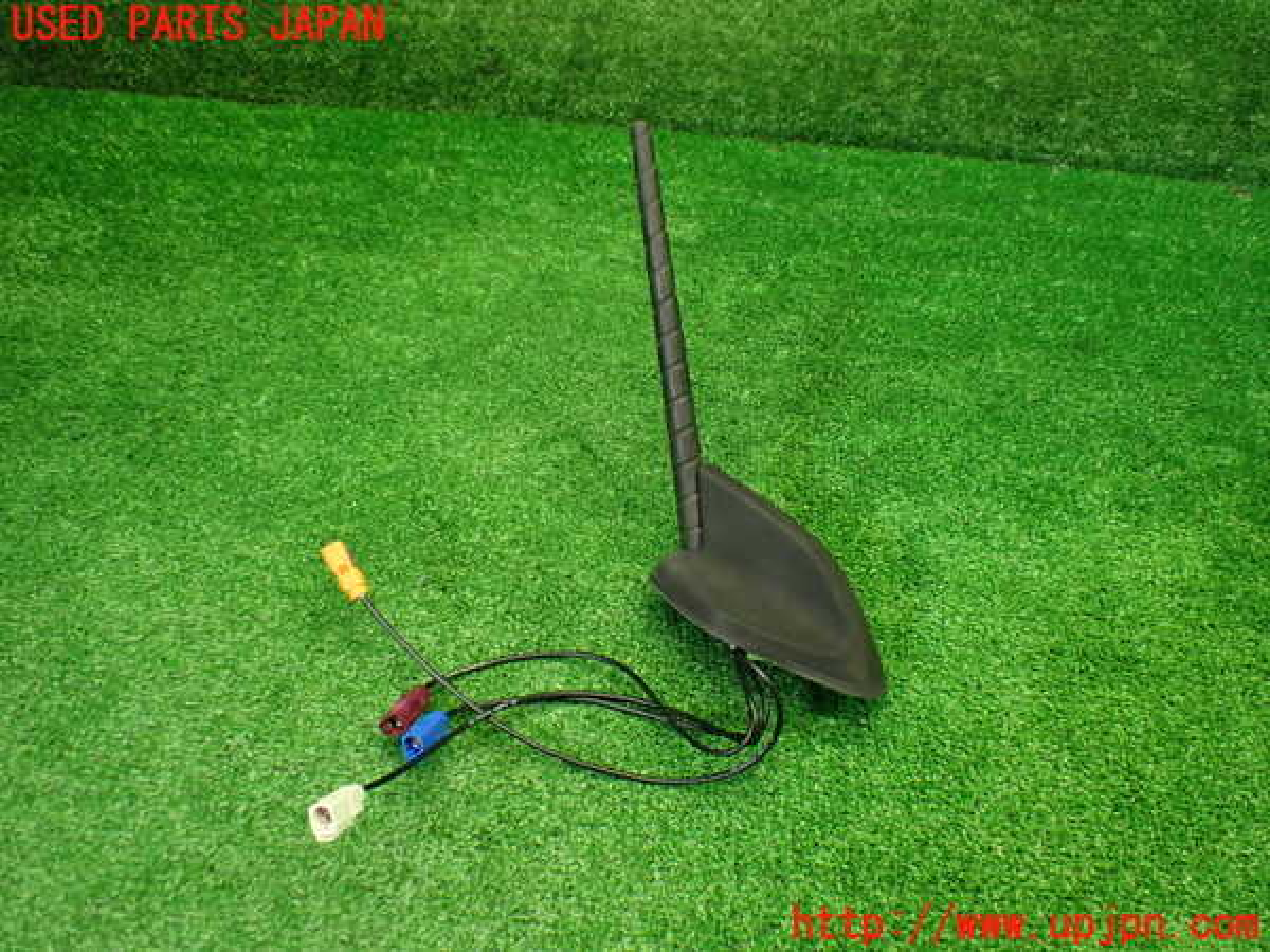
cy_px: 476
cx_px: 635
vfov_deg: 46.8
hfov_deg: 60.0
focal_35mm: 30
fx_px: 1101
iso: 500
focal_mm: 5.4
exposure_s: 1/125
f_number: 2.3
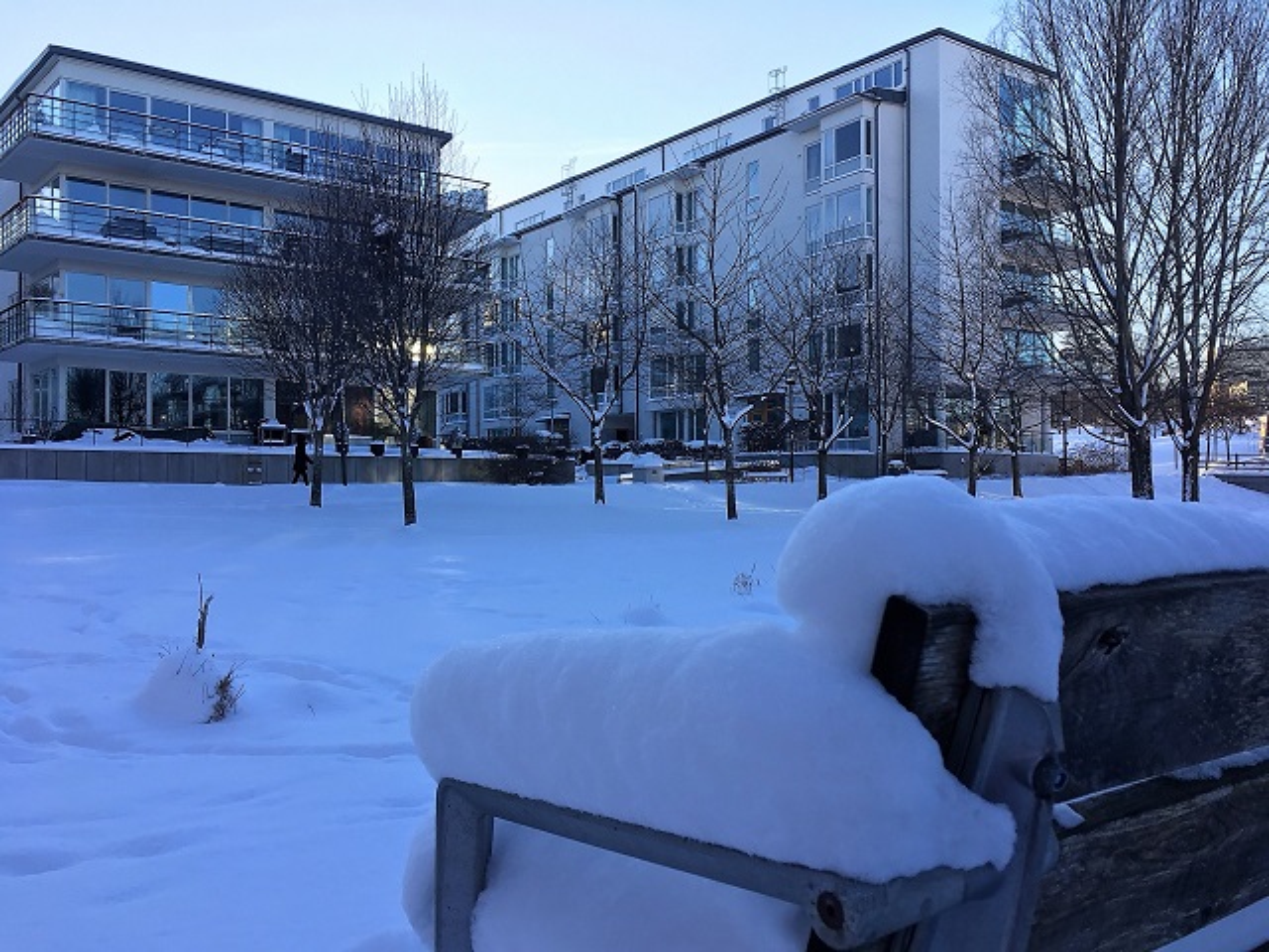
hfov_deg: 61.7
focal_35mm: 29
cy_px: 476
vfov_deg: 48.2
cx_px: 634
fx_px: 1063
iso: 25
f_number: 2.2
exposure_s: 1/384
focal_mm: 4.15
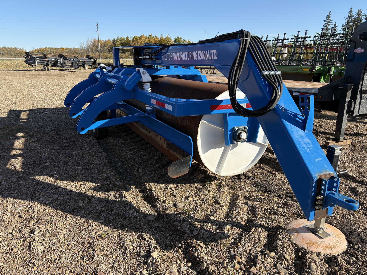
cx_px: 185
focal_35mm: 27
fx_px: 286
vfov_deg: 51.3
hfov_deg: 65.3
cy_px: 136
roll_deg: -0.2
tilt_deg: -9.9
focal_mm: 5.96
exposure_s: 1/2141
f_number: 1.6
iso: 64
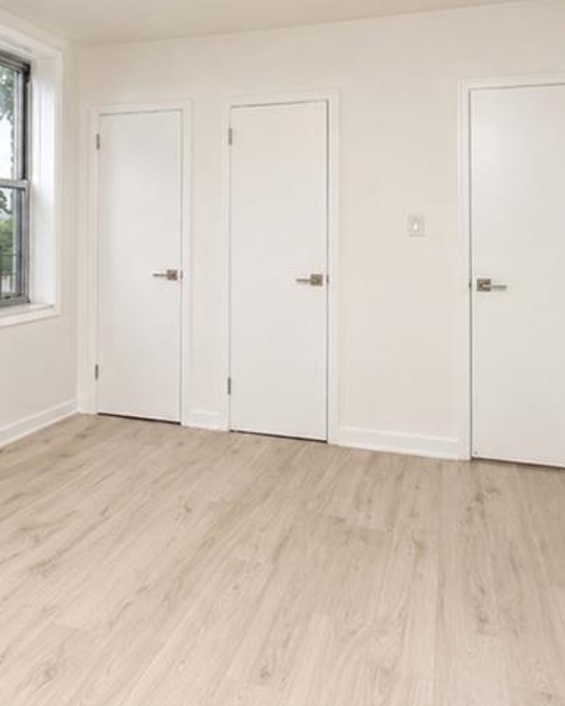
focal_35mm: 30
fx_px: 627
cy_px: 216
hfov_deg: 47.0
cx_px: 150
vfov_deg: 57.0
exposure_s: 1/200
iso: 1600
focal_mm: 10
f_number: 9
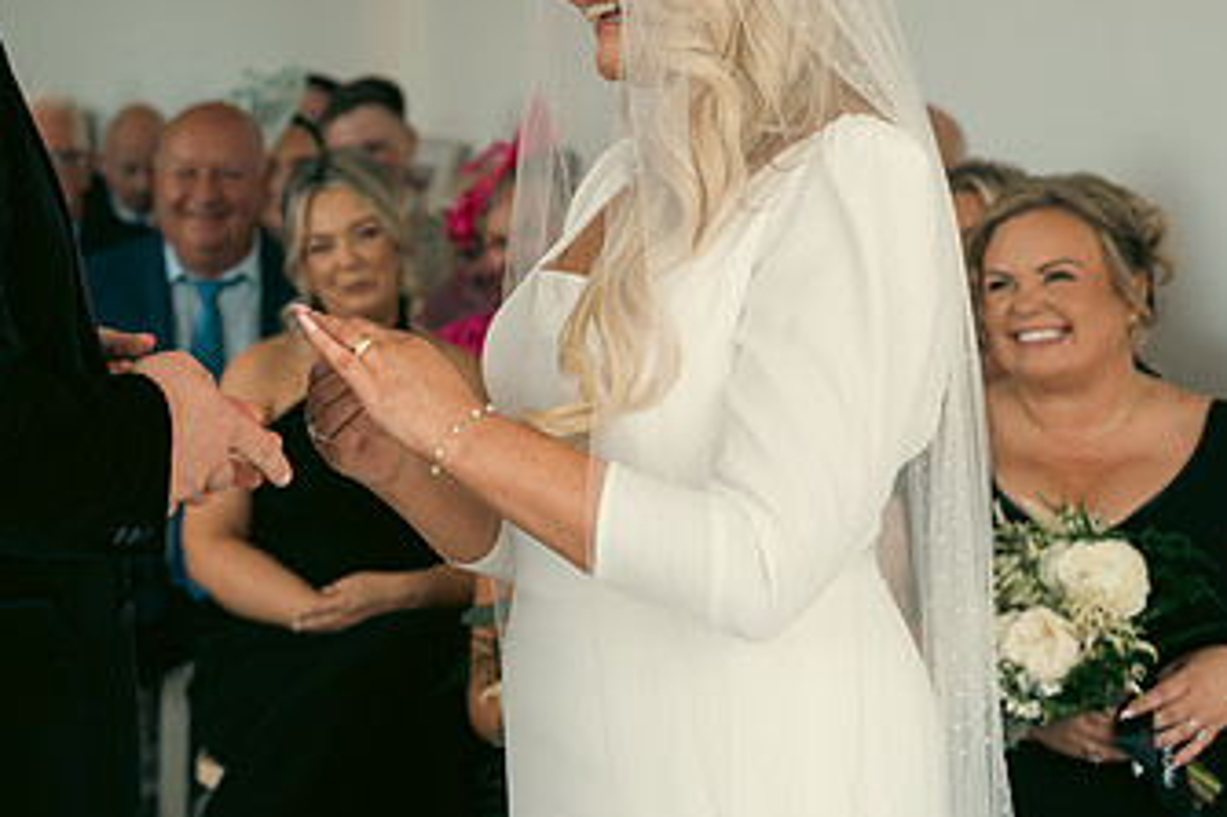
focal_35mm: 90
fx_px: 3066
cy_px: 174
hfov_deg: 22.4
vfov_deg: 15.1
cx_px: 289
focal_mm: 52
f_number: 3.5
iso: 250
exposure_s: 1/160
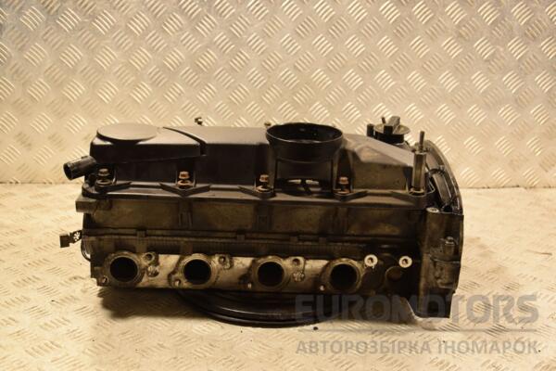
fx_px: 811
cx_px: 278
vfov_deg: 25.8
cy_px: 186
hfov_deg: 37.9
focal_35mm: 52
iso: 800
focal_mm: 35
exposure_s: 1/125
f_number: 5.6
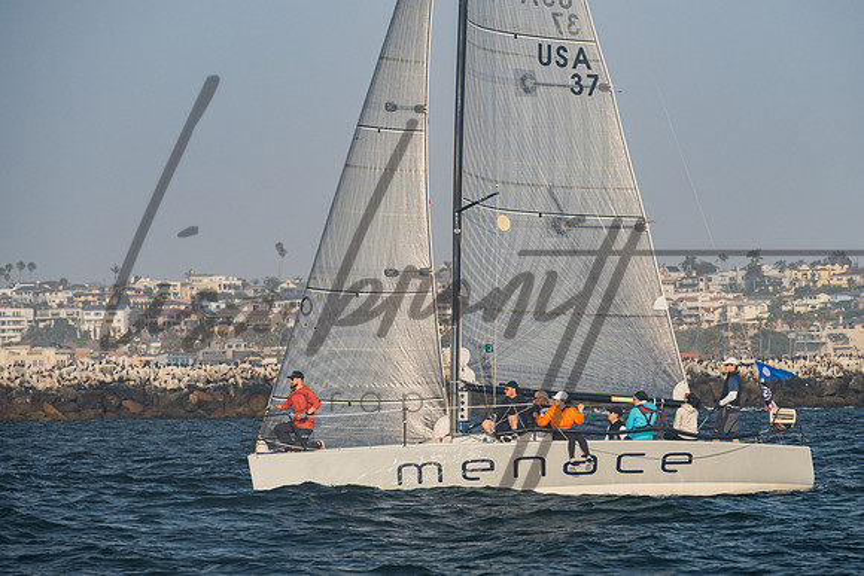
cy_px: 299
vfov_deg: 5.6
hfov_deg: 8.4
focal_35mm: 246
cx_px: 483
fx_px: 5893
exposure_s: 1/1250
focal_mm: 200
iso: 400
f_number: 8
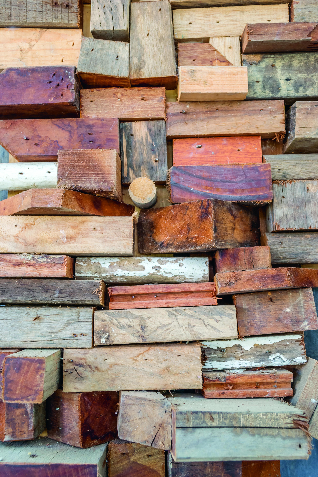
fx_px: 477
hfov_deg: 36.9
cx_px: 159
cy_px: 238
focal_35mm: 36
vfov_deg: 53.1
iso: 200
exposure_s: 1/8
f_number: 8
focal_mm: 24
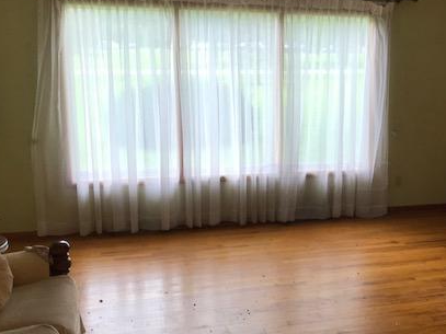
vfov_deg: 32.9
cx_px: 321
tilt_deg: -13.2
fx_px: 567
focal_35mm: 44
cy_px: 176
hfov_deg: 42.0
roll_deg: -1.5
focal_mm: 3.99
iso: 40
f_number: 1.8
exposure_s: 1/120
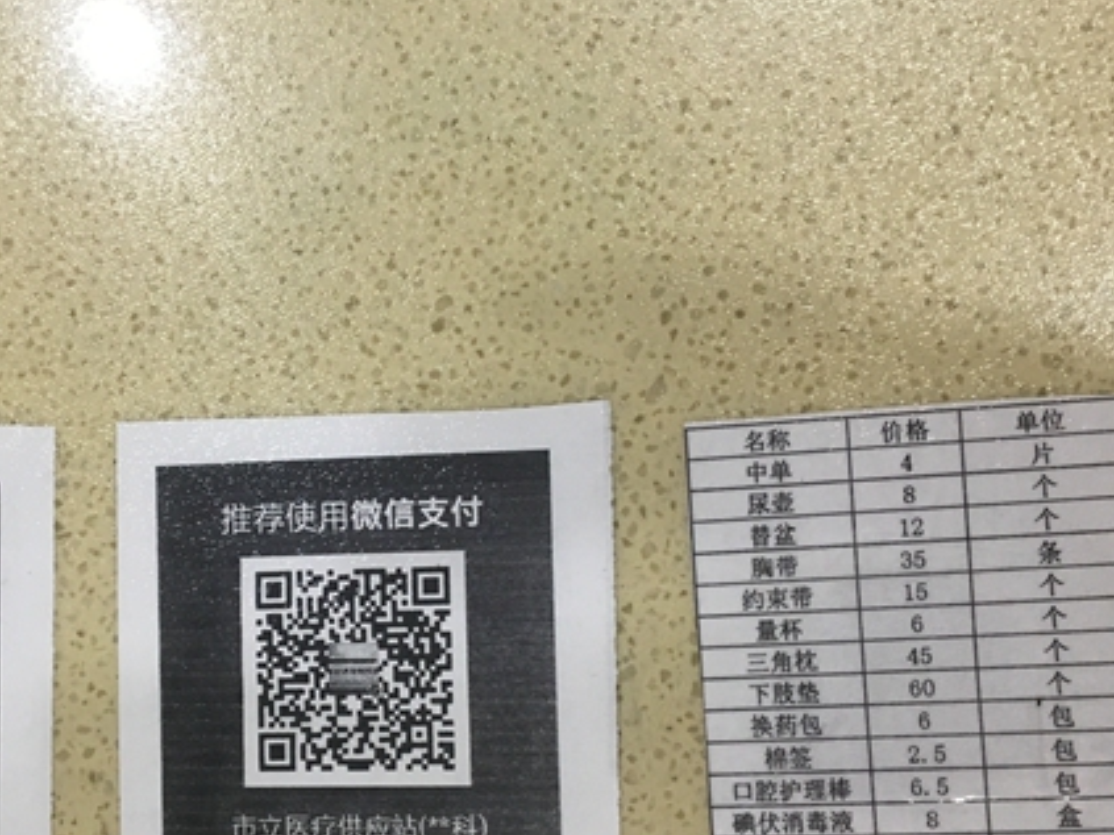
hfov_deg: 39.4
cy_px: 528
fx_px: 1544
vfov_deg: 30.1
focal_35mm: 48
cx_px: 424
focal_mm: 4.15
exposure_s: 1/33
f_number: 2.2
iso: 50
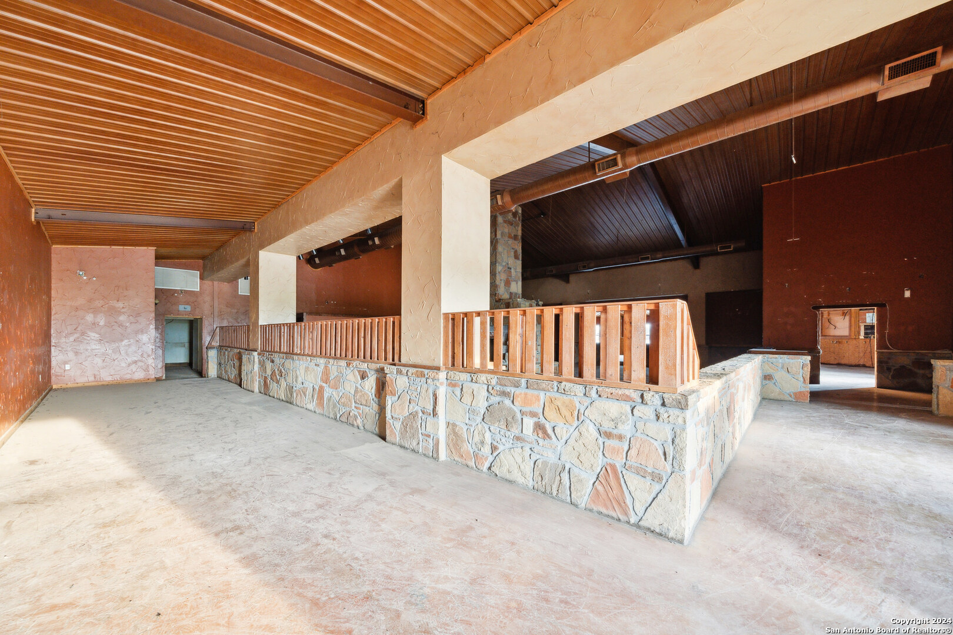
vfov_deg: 90.0
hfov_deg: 112.6
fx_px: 318
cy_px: 318
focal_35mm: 12
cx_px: 476
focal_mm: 12
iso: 1250
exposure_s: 1/6
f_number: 8
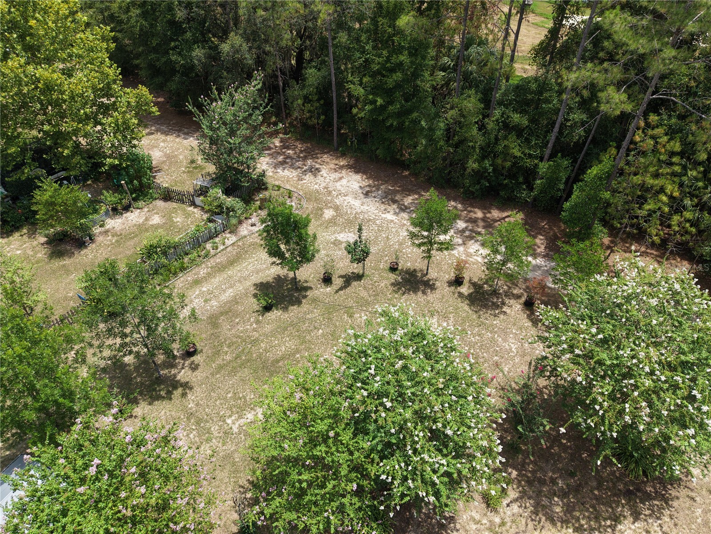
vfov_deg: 56.8
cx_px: 356
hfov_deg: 71.6
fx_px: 493
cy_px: 267
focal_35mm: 24
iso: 140
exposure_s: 1/350
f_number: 1.8
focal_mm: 8.67
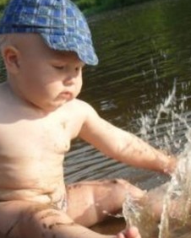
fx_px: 769
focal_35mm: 109
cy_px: 114
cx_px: 90
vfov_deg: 17.6
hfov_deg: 14.2
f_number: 5.6
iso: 100
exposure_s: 1/250
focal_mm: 11.2
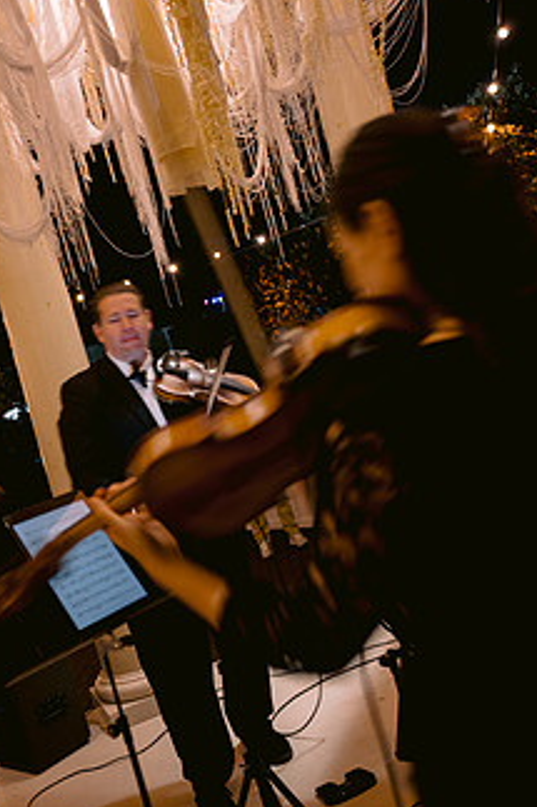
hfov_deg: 33.9
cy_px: 385
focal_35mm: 39
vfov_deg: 49.6
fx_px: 873
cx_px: 180
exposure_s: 1/13
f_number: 2.8
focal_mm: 28
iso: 400
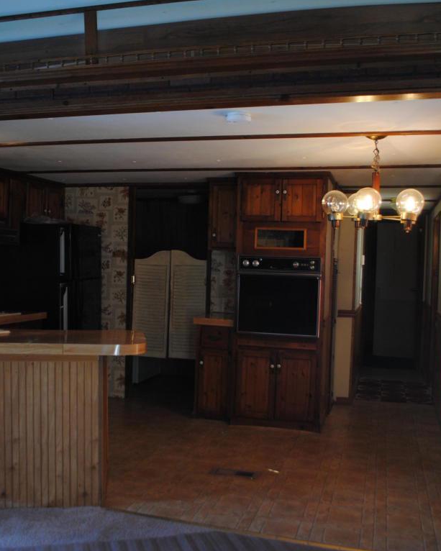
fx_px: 620
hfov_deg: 39.1
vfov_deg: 47.9
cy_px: 276
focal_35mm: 38
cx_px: 192
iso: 280
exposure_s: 1/30
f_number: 3.5
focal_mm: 18
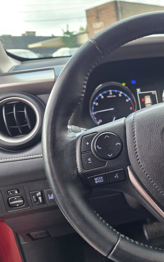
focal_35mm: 36
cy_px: 139
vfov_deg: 54.0
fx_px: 257
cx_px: 172
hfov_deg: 32.0
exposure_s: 1/57
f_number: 1.7
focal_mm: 6.3
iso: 125
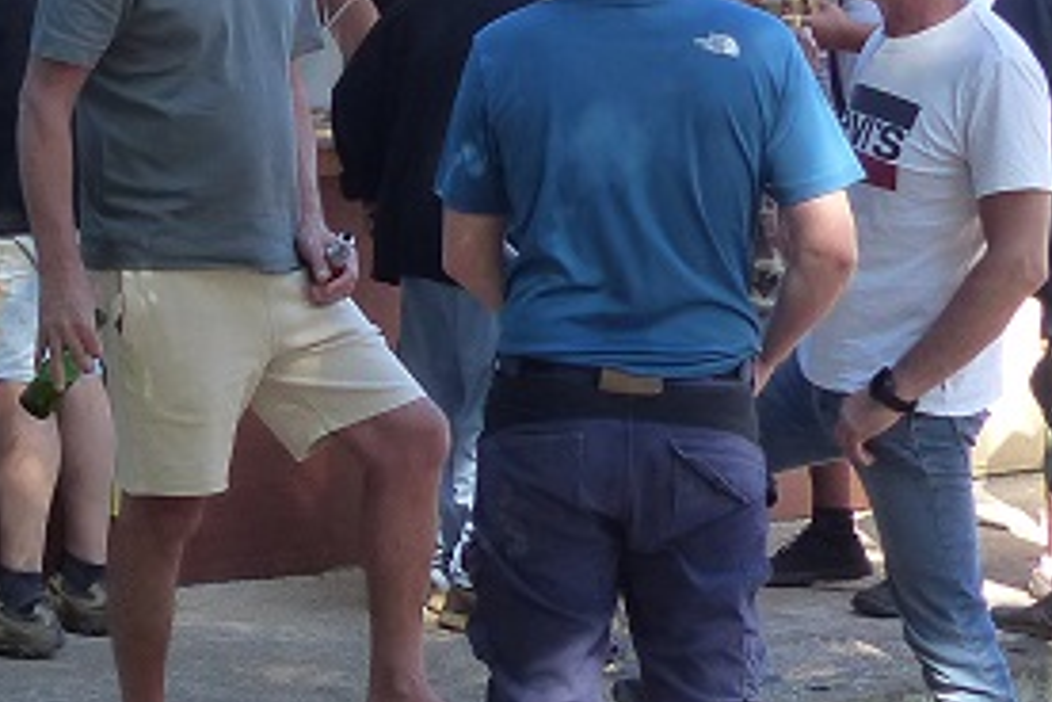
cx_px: -370
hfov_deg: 15.2
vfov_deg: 10.6
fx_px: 3740
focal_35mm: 128
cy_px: -4
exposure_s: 1/125
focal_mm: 6
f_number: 3.5
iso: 160
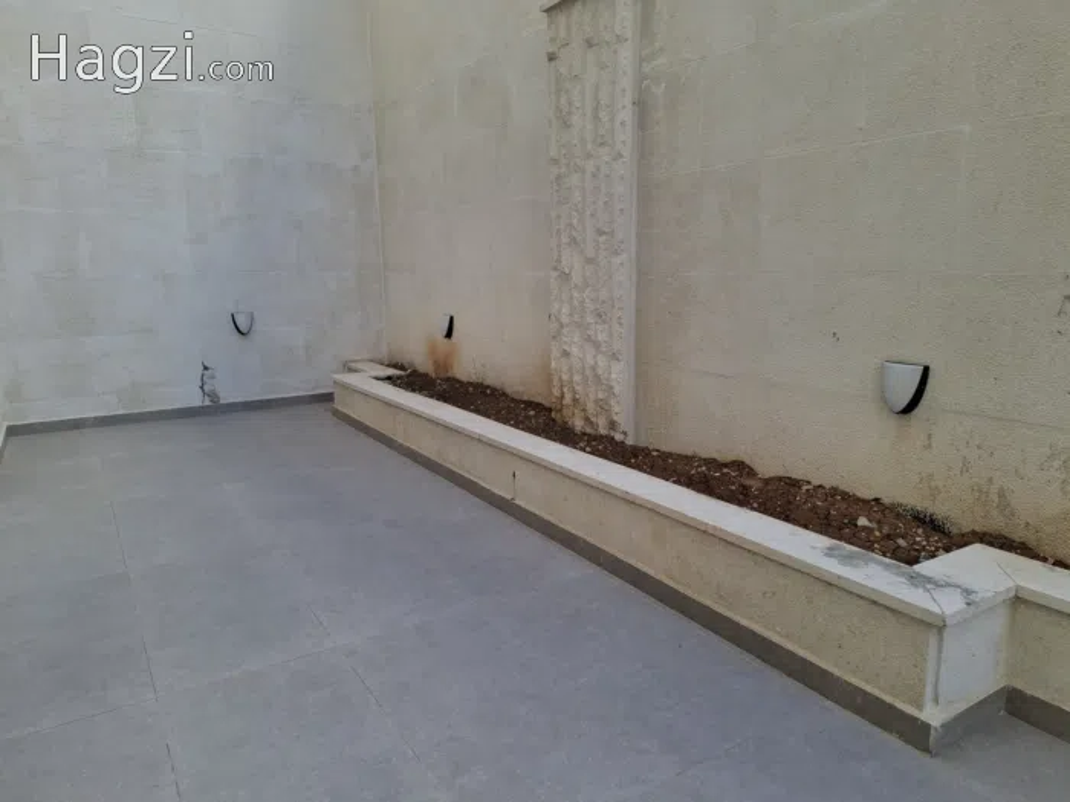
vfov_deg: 58.9
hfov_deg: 73.9
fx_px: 711
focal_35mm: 23
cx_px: 535
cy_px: 401
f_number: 1.8
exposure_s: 1/220
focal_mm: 5.54
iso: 50
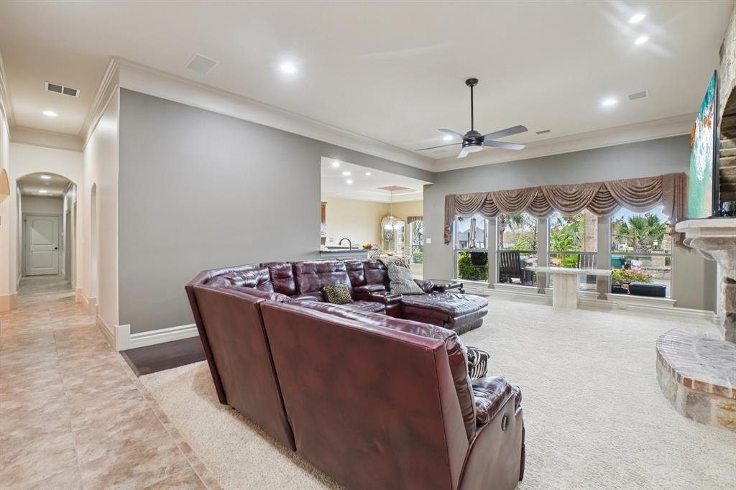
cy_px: 245
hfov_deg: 100.4
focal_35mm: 15
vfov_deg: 77.3
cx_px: 368
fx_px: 307
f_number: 8
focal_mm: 10
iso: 400
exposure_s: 1/4
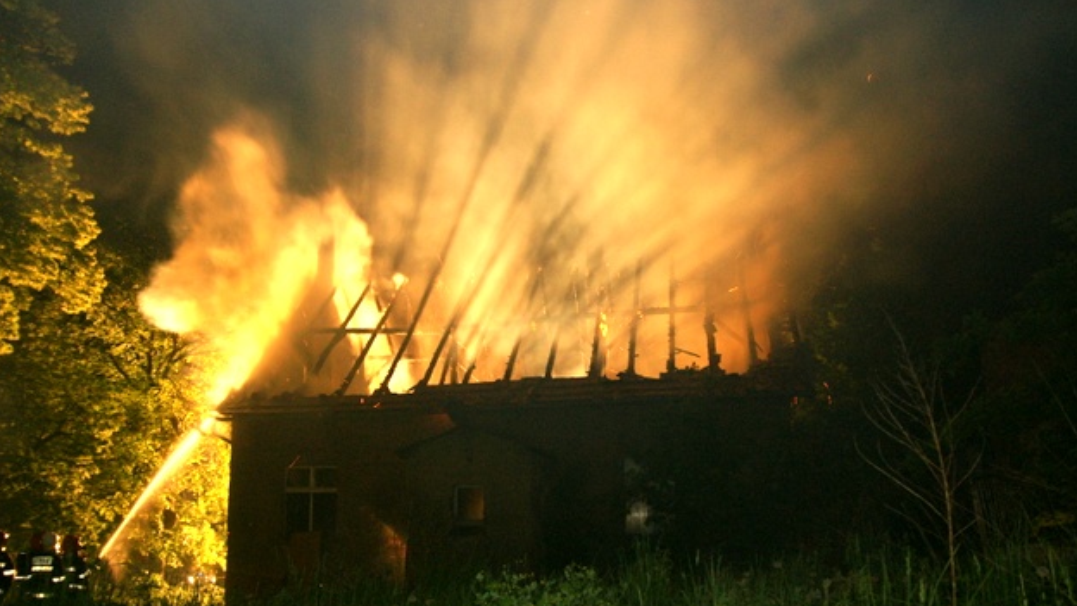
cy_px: 364
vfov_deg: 40.0
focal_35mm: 29
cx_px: 535
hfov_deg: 66.1
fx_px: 828
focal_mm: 18
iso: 800
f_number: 2.8
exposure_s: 1/5
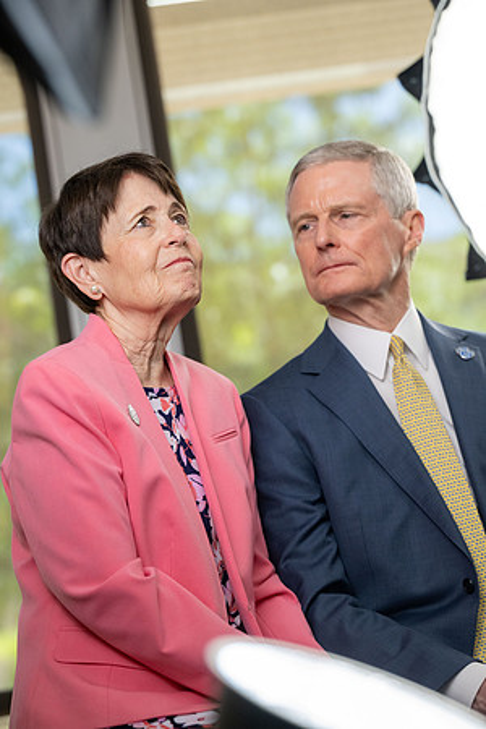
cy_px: 364
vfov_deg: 19.6
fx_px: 2106
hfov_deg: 13.2
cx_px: 243
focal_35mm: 104
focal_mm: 104
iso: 2000
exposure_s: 1/250
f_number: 4.5
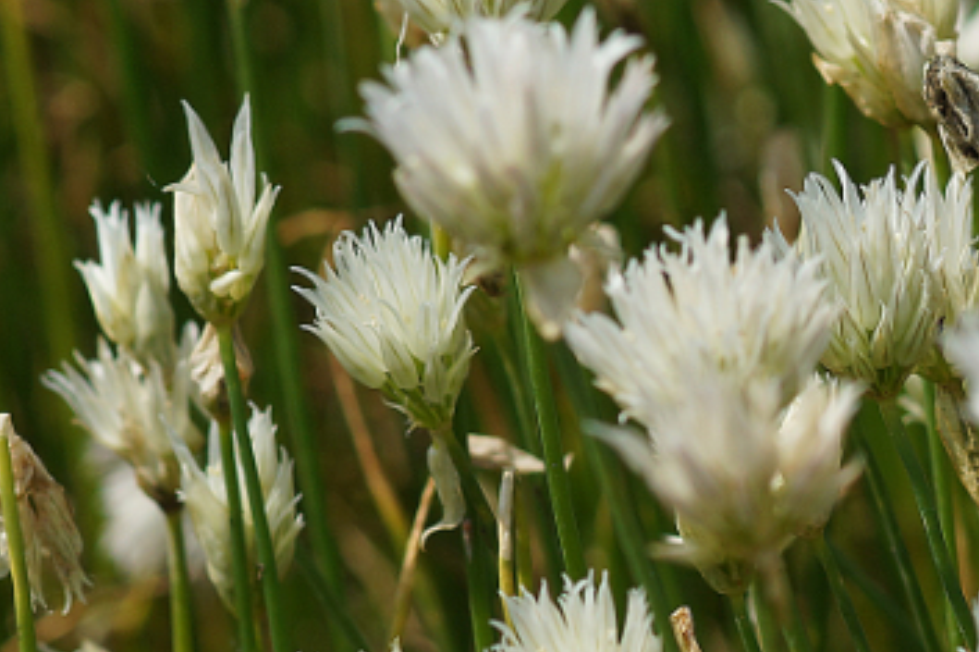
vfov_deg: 2.7
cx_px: 1309
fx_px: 13862
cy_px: 533
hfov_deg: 4.0
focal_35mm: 510
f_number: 6.3
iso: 100
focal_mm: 100
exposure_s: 1/400
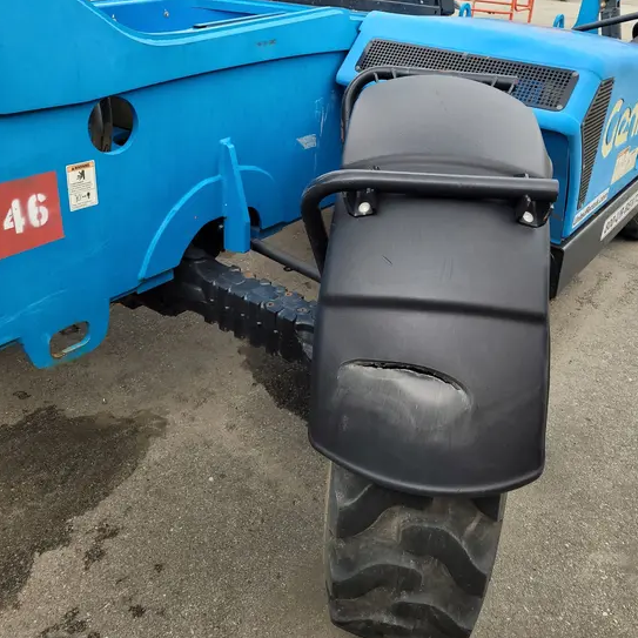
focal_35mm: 31
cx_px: 320
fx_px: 646
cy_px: 229
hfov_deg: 52.5
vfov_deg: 51.8
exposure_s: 1/185
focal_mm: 5.4
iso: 40
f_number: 1.8
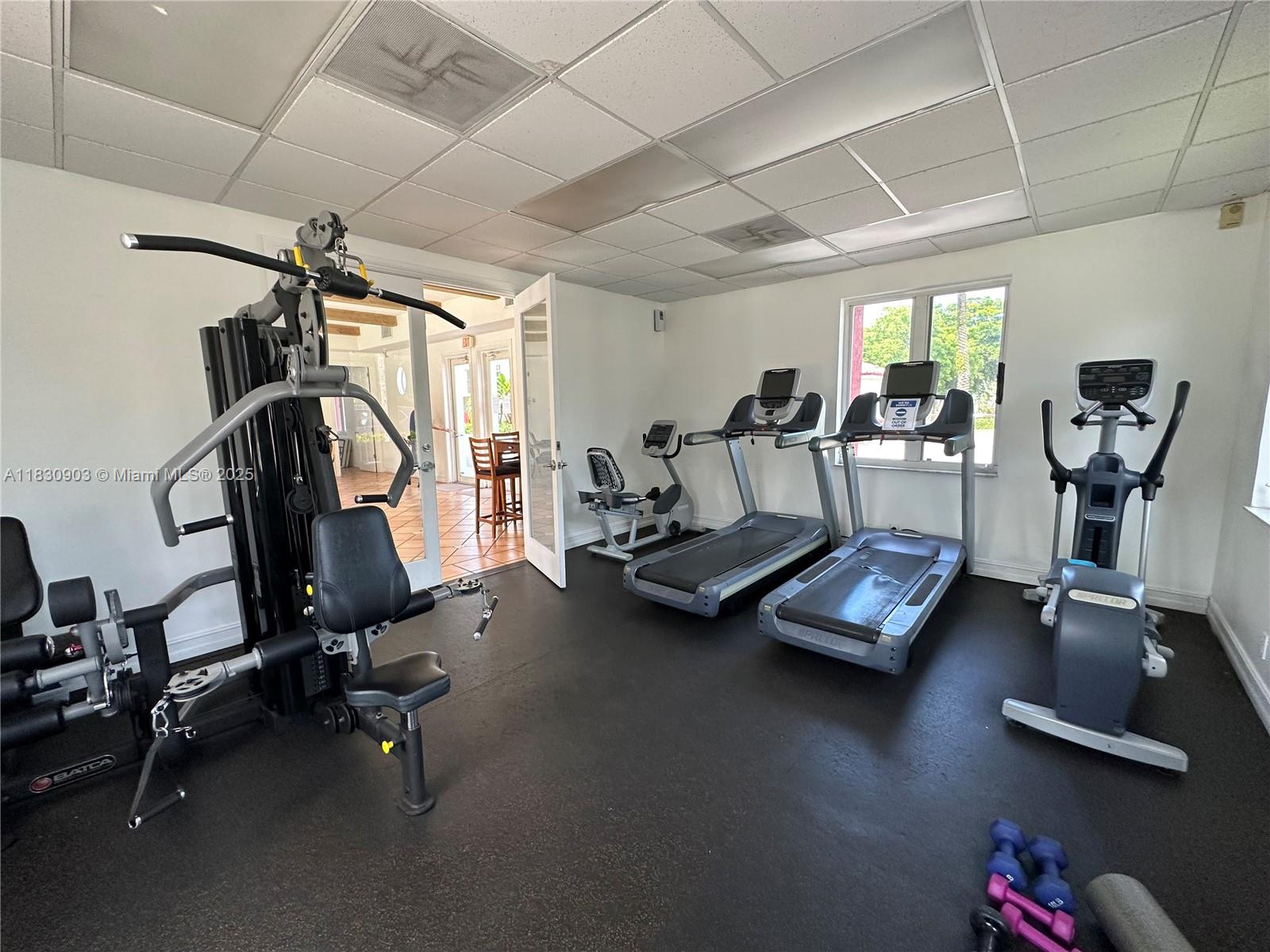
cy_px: 476
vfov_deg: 85.7
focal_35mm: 14
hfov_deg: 102.1
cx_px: 635
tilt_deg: -6.7
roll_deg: +0.8
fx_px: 514
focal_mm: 2.22
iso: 160
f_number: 2.2
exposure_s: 1/99
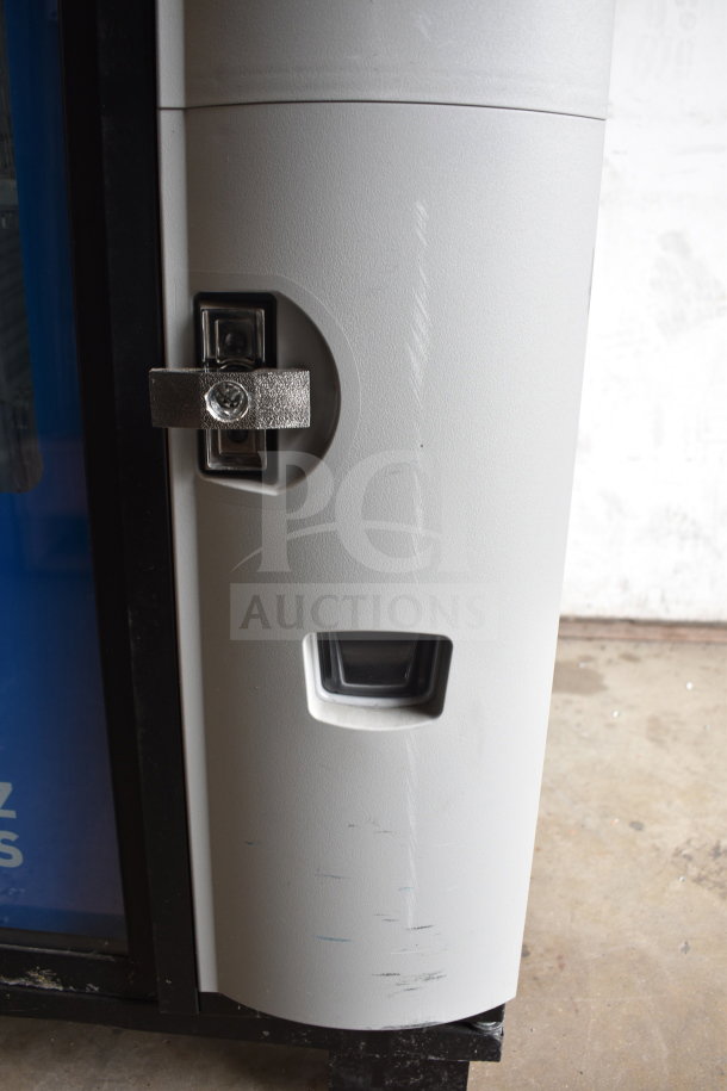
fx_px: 909
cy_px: 546
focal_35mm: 30
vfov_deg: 61.9
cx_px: 364
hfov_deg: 43.6
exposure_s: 1/60
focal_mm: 20
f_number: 4
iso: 200
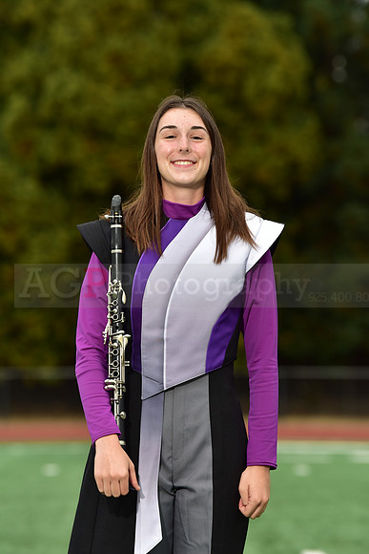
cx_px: 184
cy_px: 277
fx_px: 3073
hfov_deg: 6.9
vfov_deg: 10.3
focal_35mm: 200
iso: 500
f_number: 5.6
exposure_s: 1/250
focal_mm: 200
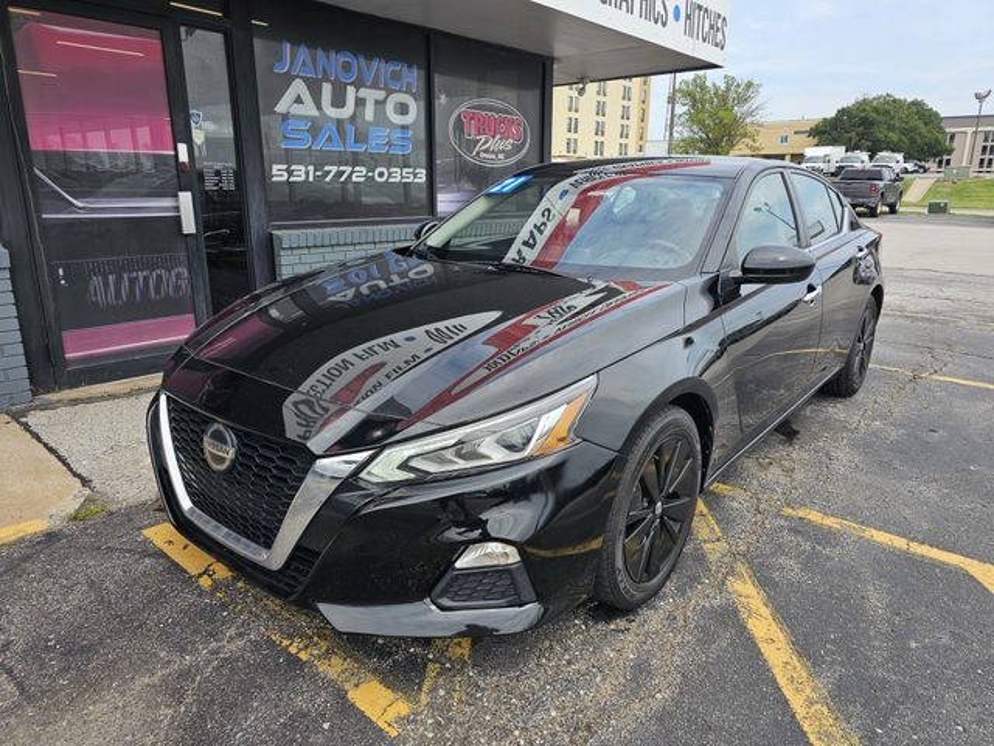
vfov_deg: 58.9
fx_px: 660
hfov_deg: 73.9
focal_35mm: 23
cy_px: 373
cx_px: 497
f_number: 1.7
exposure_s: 1/348
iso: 10
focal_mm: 6.3
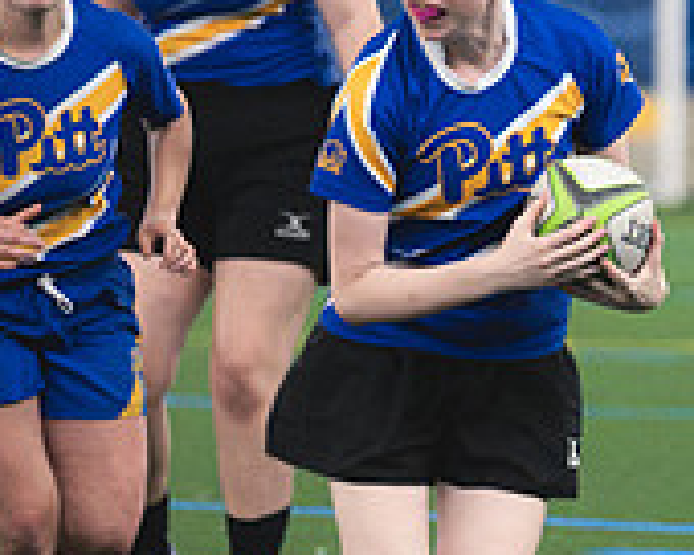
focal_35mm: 910
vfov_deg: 1.7
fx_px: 18691
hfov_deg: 2.1
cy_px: 253
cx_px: 580
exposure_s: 1/640
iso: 11400
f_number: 2.8
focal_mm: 190
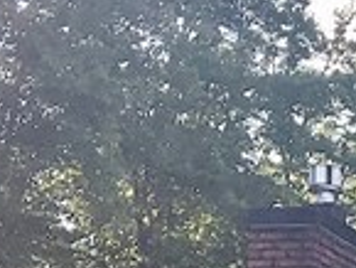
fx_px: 2110
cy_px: 489
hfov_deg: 8.4
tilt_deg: +7.5
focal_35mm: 205
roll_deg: -0.5
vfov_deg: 7.1
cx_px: 985
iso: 25
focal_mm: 4.15
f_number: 2.2
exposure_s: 1/615
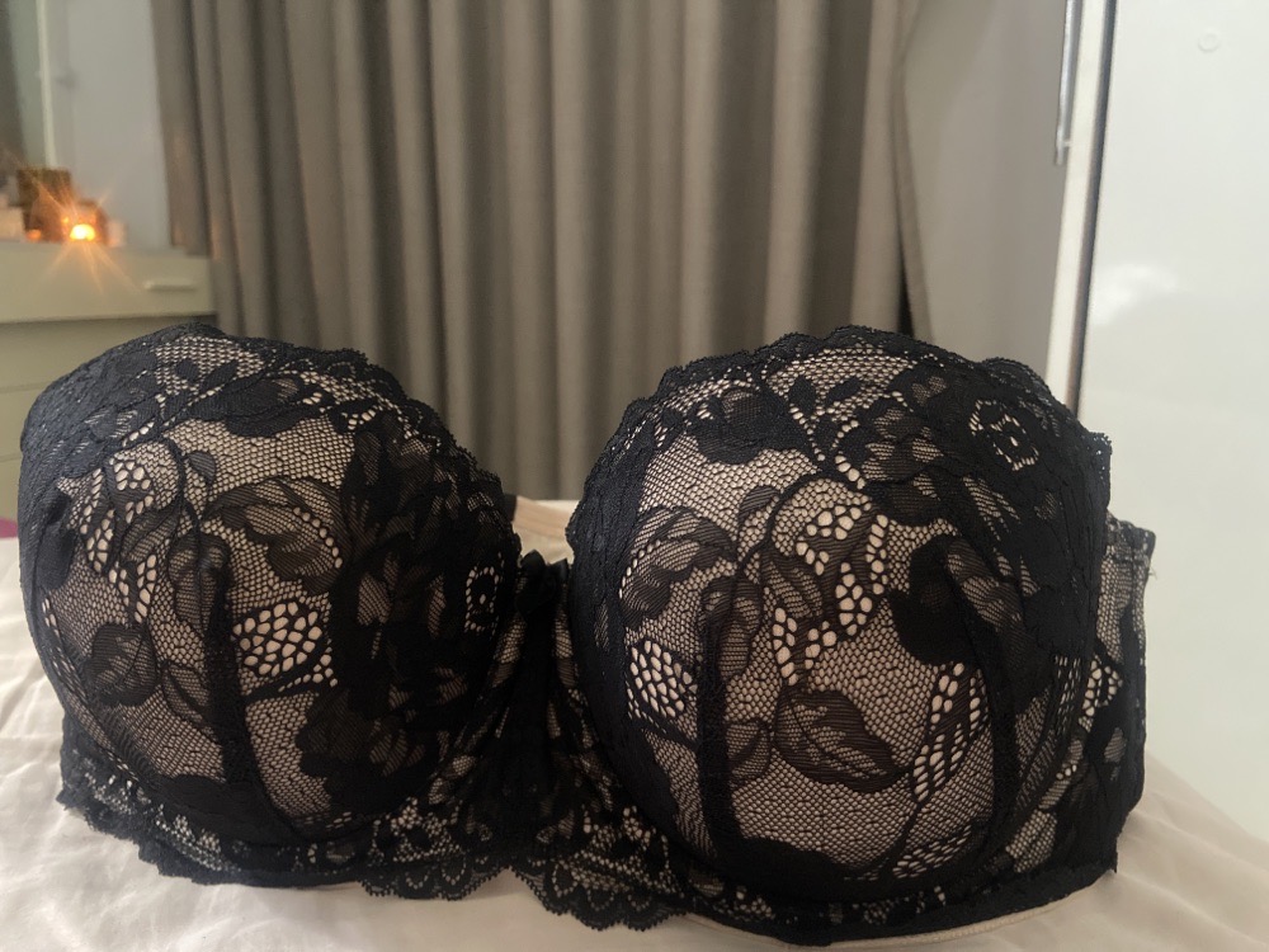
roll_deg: -0.9
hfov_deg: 67.3
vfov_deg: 53.1
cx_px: 634
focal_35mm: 26
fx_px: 953
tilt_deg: -11.0
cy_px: 476
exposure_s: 1/30
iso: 1000
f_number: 1.8
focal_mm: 4.25
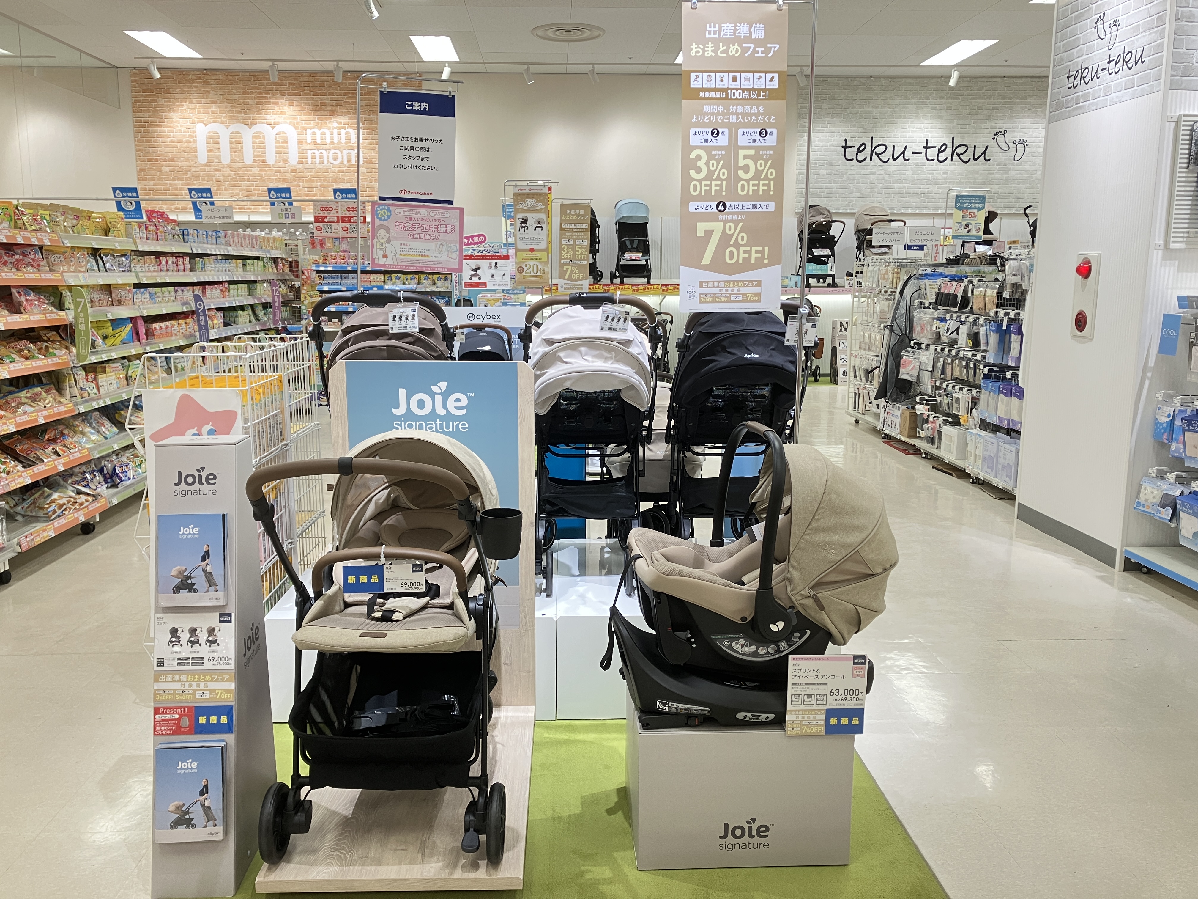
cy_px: 450
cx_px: 599
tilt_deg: -8.9
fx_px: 969
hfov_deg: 63.4
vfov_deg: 49.7
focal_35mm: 28
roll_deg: +0.5
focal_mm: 3.99
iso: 64
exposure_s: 1/50
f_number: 1.8
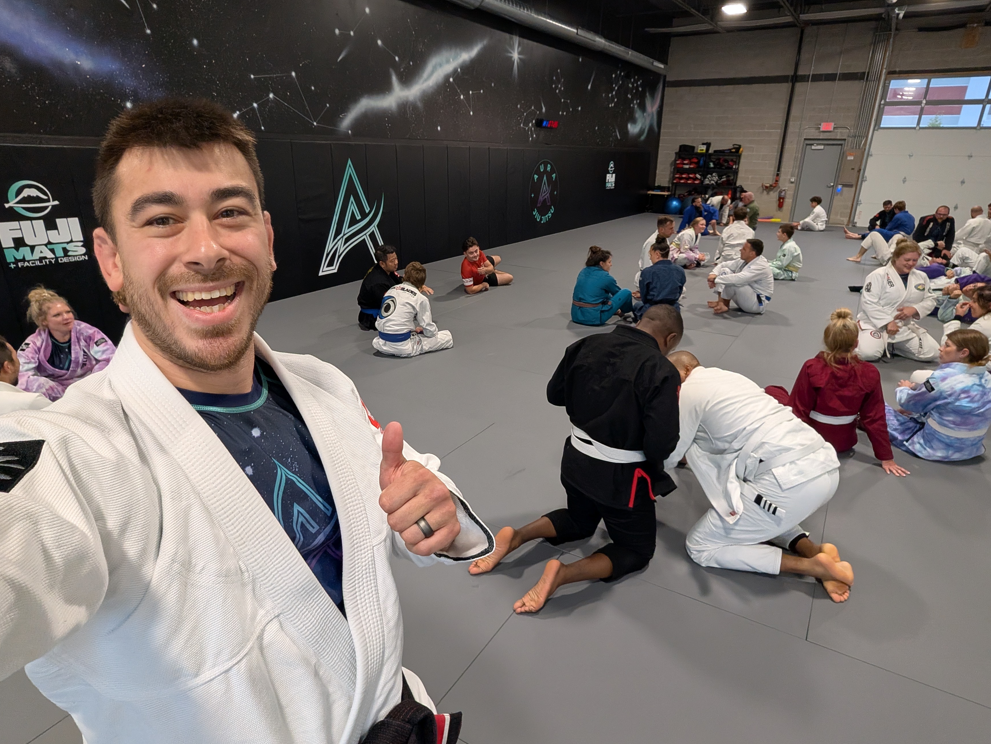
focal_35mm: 19
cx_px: 517
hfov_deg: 84.6
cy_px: 374
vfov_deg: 68.7
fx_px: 544
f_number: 2.2
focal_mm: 2.71
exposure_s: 1/220
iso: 277
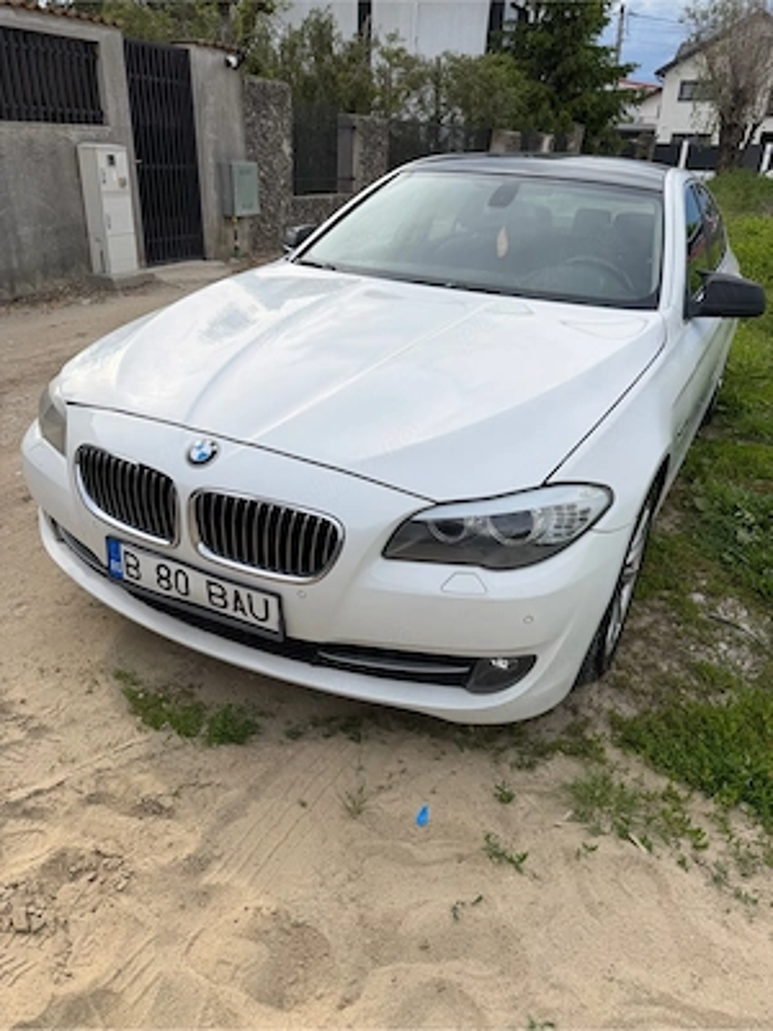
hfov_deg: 56.8
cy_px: 516
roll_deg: -2.6
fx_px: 715
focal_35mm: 24
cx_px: 386
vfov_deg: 71.6
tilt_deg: -26.8
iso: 80
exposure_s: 1/3021
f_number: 1.78
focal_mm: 6.76
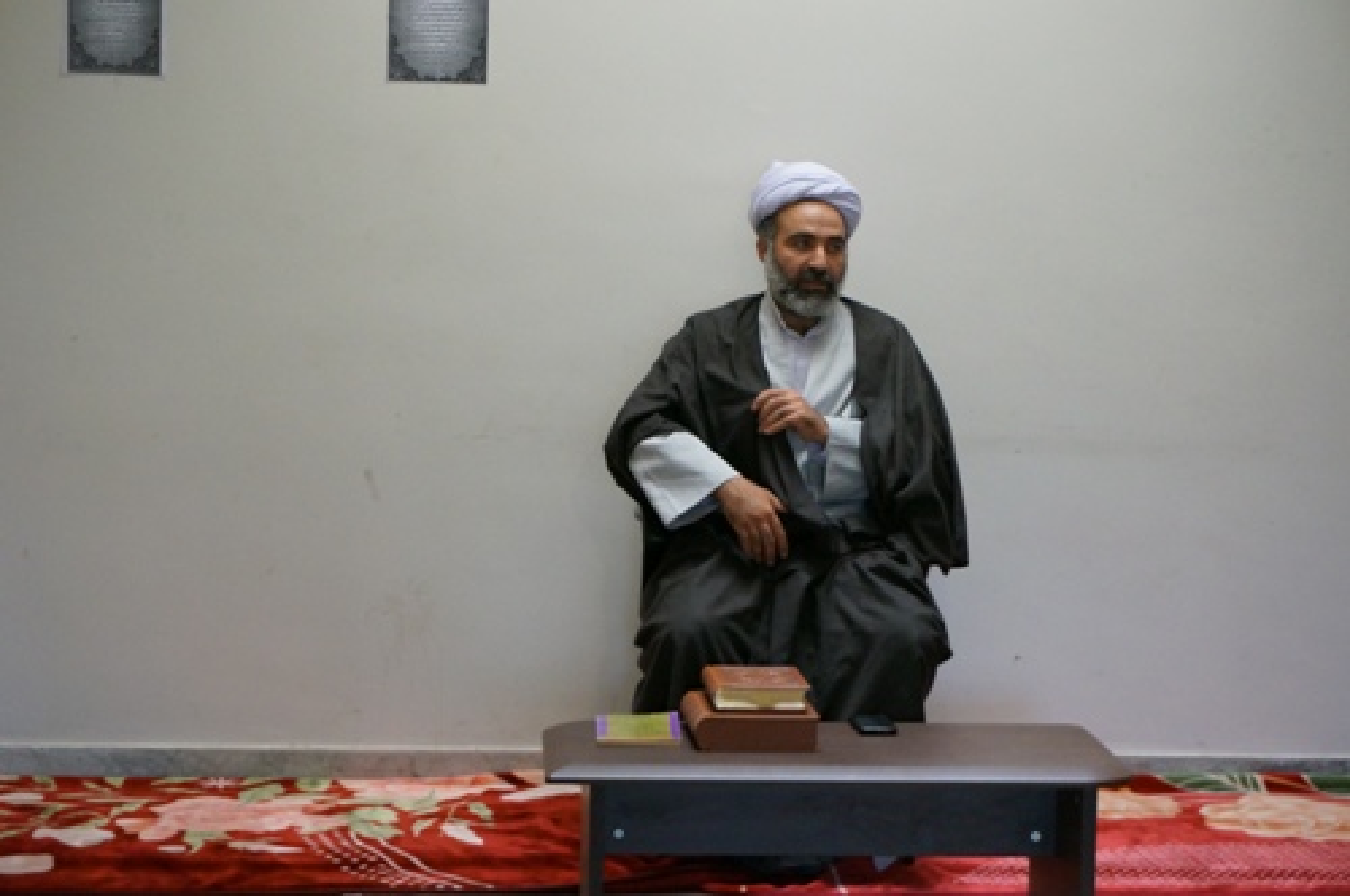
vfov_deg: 18.5
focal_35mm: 74
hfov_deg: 27.6
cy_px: 448
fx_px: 2753
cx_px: 675
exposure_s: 1/160
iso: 2000
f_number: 5.6
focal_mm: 49
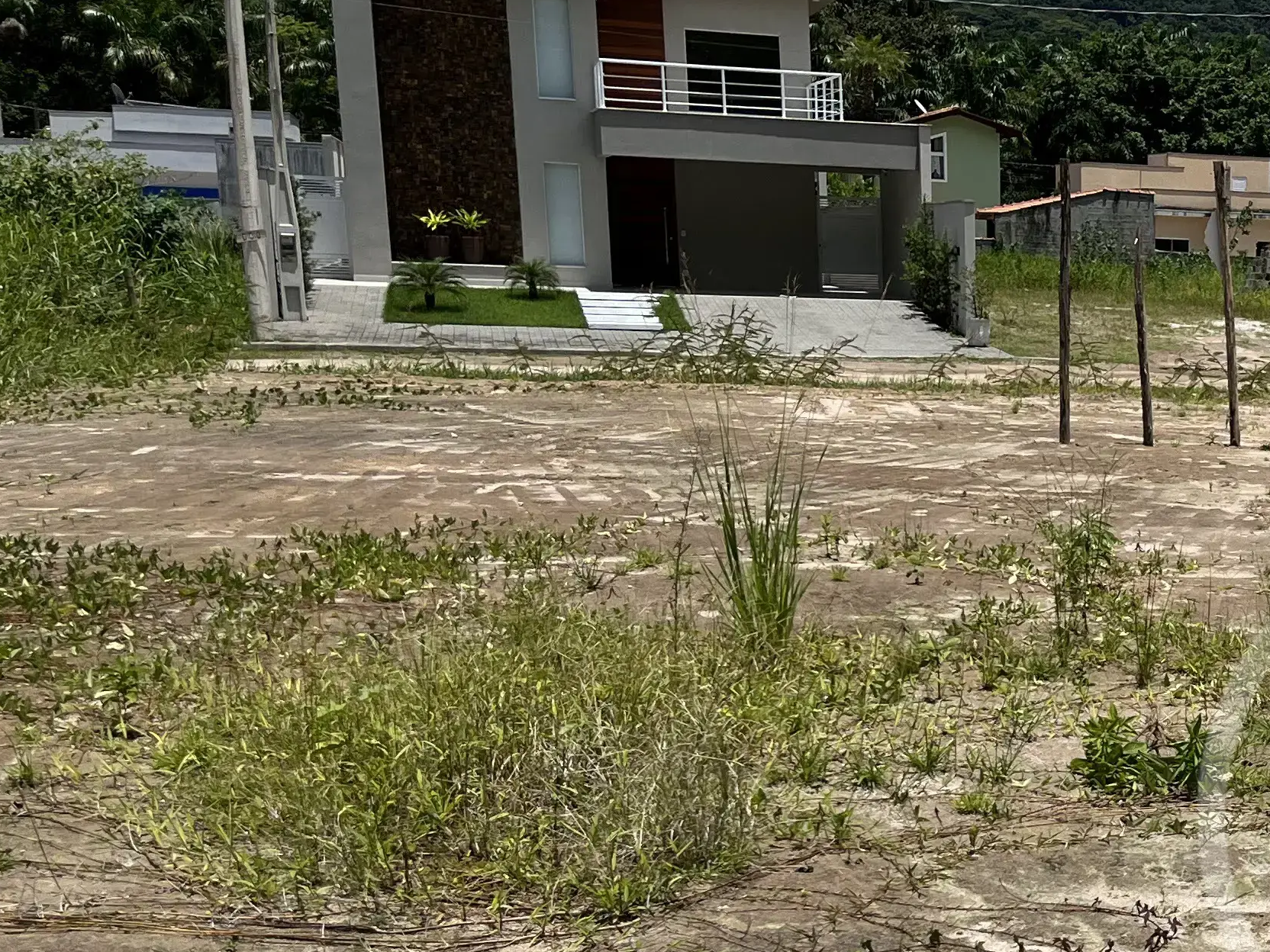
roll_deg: -3.6
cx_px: 1498
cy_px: 817
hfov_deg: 27.3
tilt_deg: -13.8
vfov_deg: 22.8
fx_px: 2311
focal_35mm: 63
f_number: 1.6
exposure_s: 1/6494
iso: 50
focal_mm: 5.1
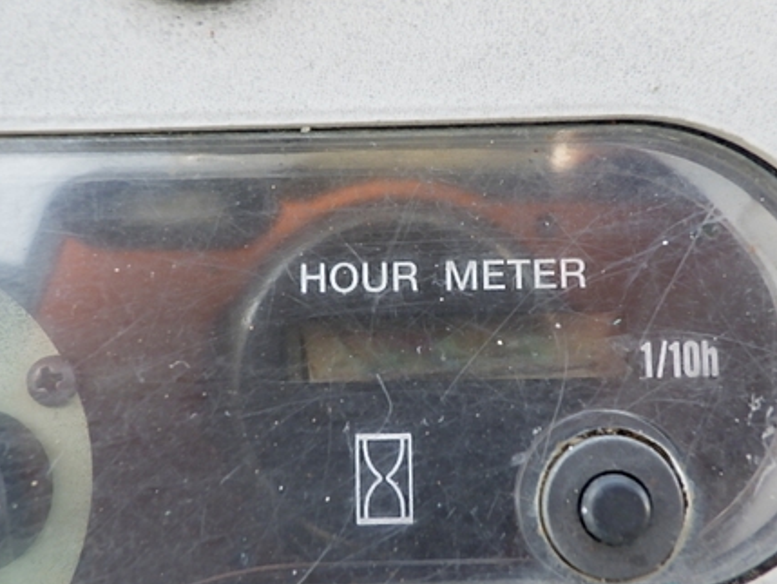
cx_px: 408
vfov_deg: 37.7
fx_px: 853
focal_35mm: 38
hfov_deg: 48.9
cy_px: 307
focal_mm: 6.1
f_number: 3.8
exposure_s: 1/80
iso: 250
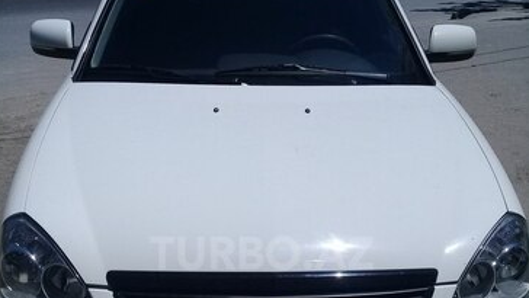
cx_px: 262
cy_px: 253
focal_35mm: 46
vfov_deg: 25.4
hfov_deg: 44.6
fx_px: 645
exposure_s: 1/4739
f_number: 2.2
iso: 50
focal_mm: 3.3
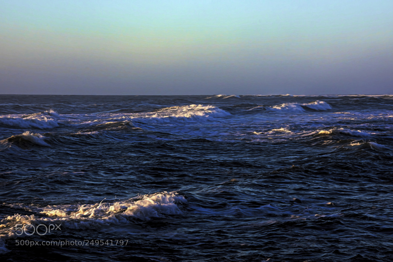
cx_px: 196
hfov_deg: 19.5
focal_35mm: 105
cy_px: 131
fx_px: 1146
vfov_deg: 13.0
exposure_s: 1/125
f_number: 16
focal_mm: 70
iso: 400
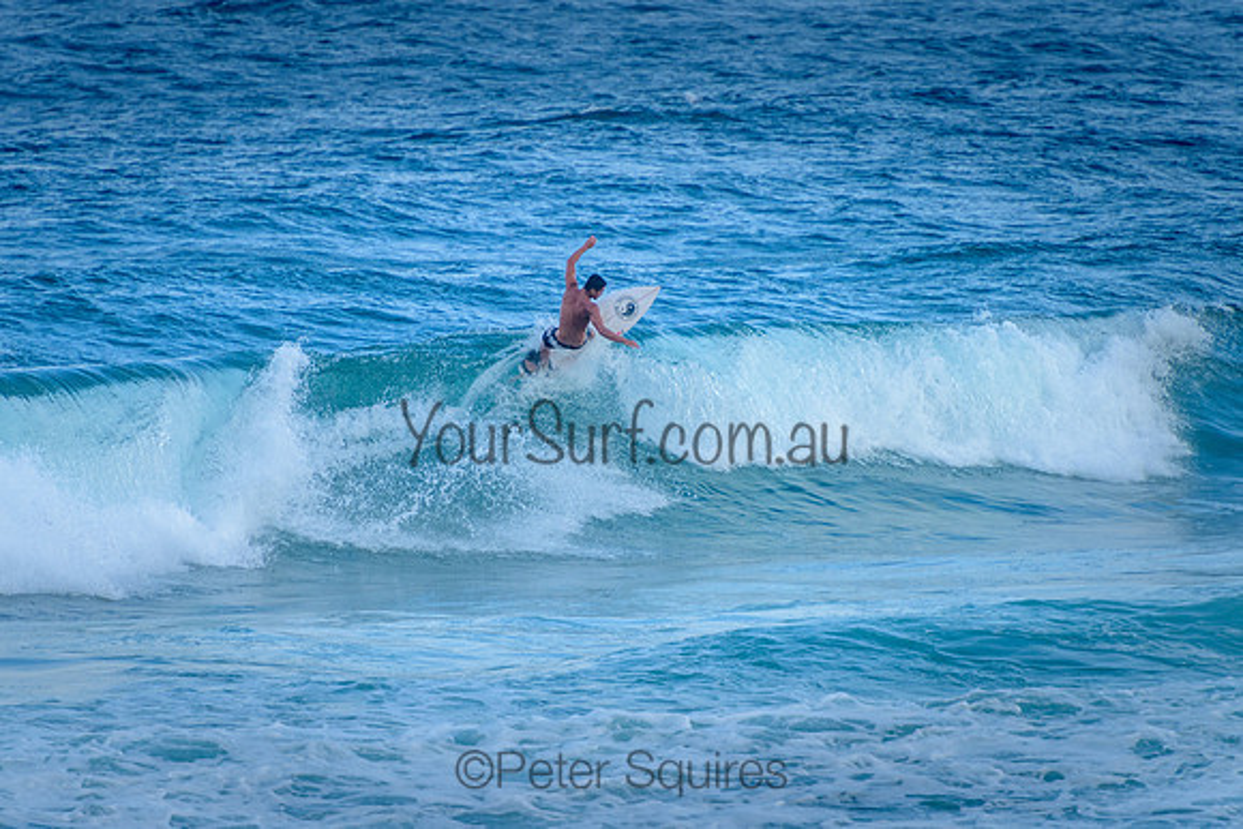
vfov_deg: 2.8
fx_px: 16943
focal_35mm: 491
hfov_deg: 4.2
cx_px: 625
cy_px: 323
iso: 560
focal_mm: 400
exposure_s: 1/1250
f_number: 5.6
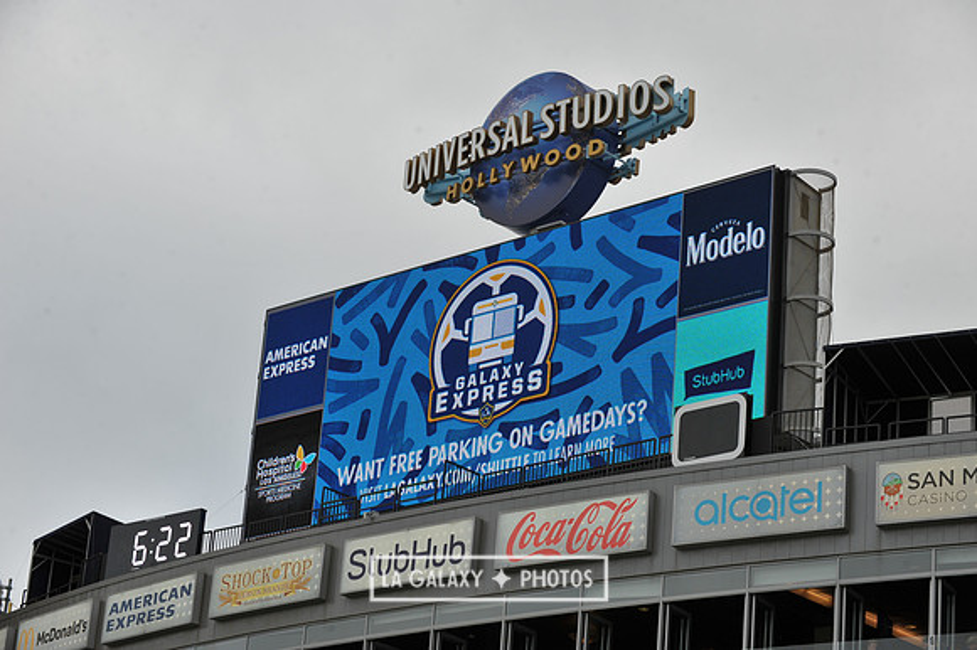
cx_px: 488
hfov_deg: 21.5
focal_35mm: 95
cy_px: 325
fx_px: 2577
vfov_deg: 14.4
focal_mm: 95
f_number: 8
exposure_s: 1/250
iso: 400
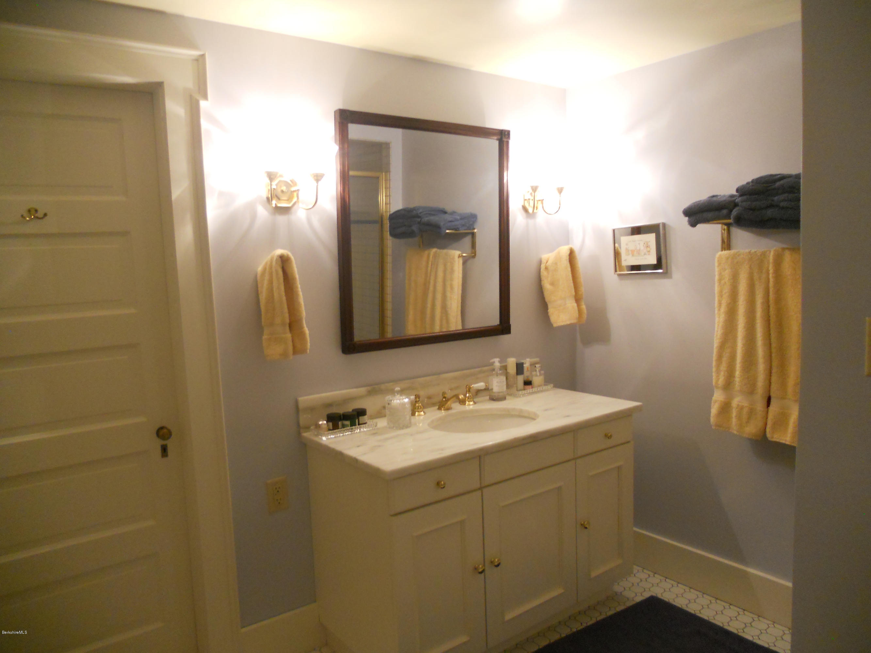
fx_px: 679
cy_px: 326
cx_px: 436
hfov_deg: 65.3
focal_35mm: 27
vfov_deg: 51.4
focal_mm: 4.9
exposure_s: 1/30
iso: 320
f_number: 3.2
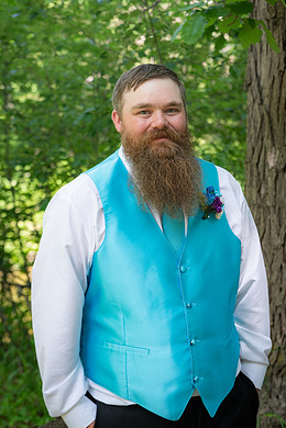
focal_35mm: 75
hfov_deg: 18.2
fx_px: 894
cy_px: 187
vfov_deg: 27.0
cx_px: 155
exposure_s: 1/160
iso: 200
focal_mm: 65
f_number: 4
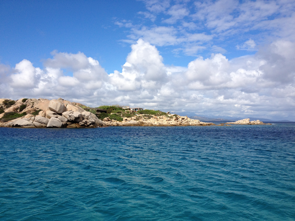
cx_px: 148
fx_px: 298
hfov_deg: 52.6
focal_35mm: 35
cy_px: 110
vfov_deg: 40.7
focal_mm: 4.28
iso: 64
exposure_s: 1/2513
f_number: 2.4
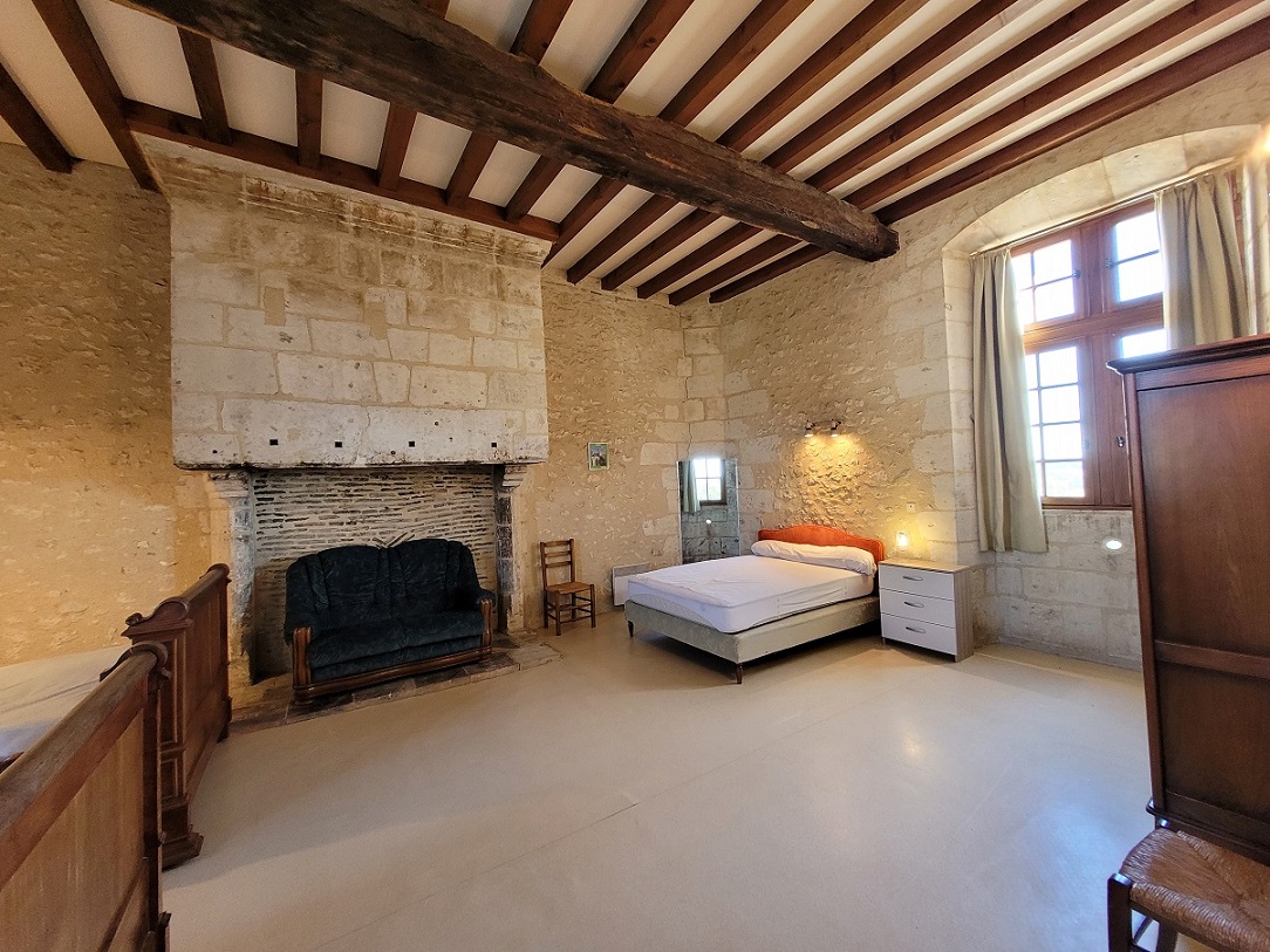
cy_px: 476
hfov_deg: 106.2
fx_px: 477
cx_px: 635
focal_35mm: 13
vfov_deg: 89.9
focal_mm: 1.74
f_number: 2.2
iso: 250
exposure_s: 1/50
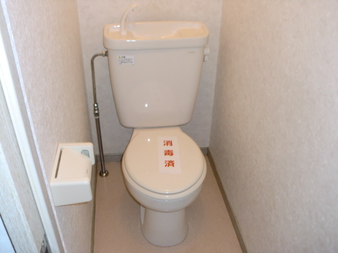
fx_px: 342
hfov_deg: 52.6
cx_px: 169
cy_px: 126
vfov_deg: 40.7
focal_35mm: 35
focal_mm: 6.3
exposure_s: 1/60
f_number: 3.1
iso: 320
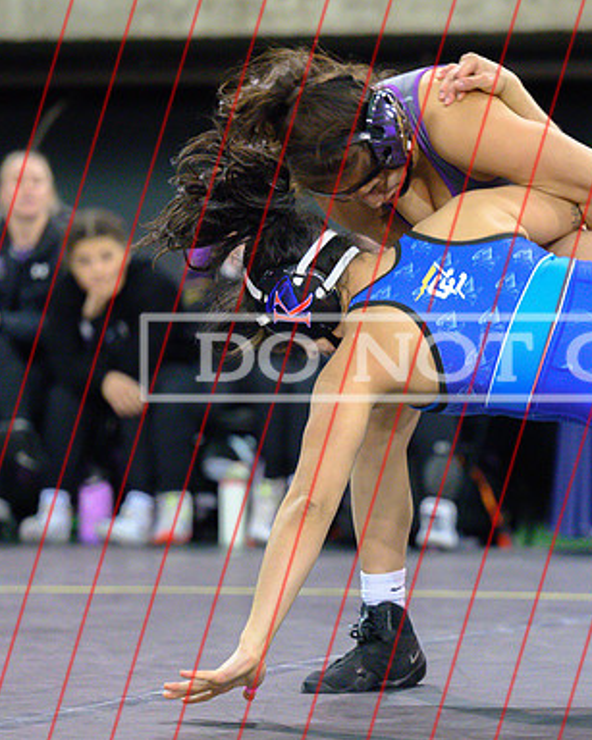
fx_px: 4557
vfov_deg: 9.3
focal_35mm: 208
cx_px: 556
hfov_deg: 7.4
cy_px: 387
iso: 8000
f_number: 2.8
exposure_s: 1/640
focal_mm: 120
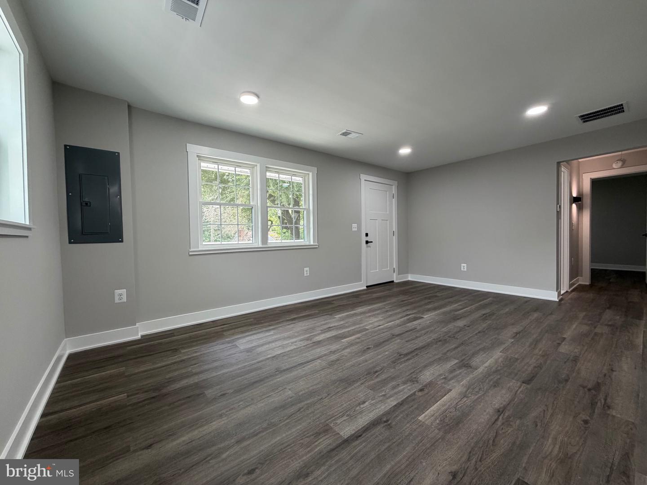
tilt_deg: -1.5
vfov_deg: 85.7
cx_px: 324
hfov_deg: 102.1
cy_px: 242
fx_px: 262
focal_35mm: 14
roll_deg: +1.1
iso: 160
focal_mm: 2.22
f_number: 2.2
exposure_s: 1/121
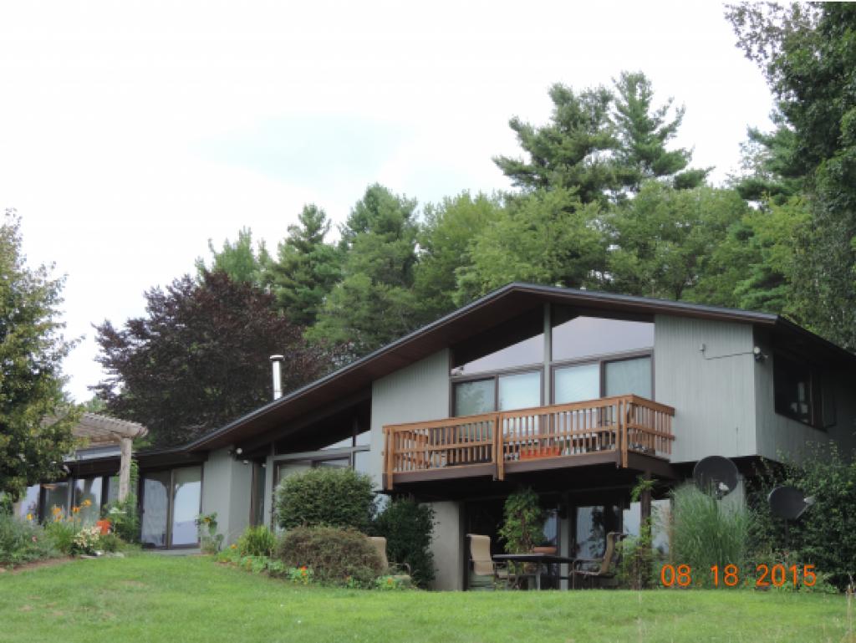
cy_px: 322
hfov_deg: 32.2
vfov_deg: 24.4
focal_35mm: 60
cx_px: 428
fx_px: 1484
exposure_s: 1/160
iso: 80
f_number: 3.7
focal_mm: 10.7
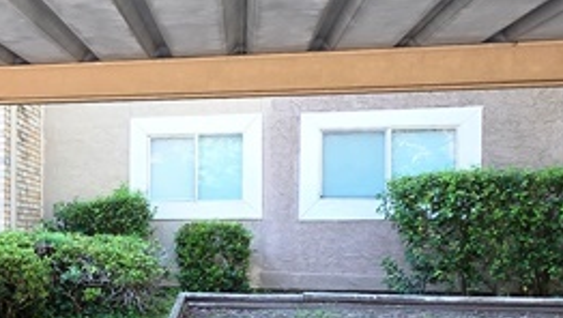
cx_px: -47
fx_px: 807
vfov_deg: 22.1
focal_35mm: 54
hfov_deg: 33.7
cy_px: 230
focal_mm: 2.2
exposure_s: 1/120
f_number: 1.9
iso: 100
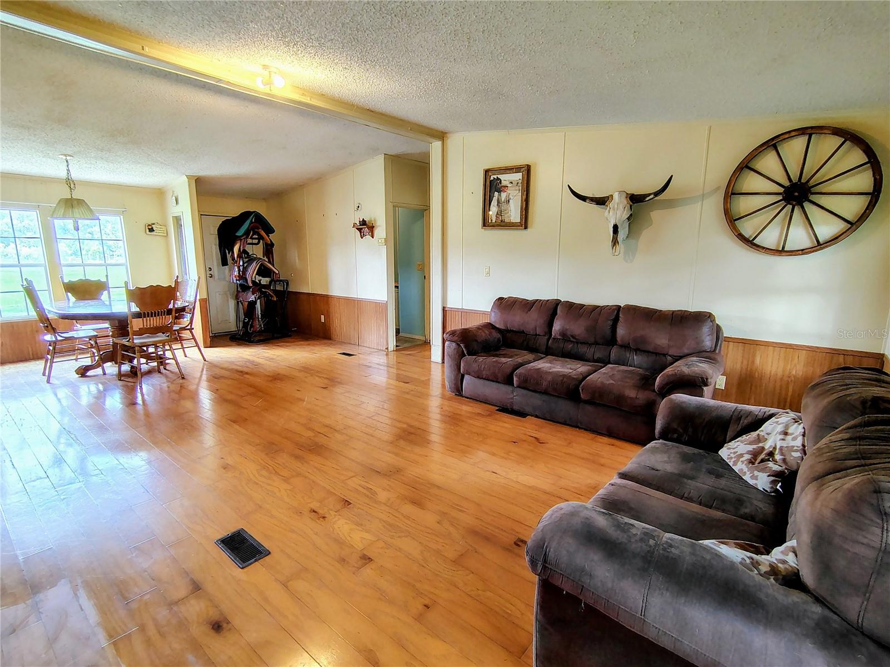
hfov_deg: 94.5
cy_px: 334
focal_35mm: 16
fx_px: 411
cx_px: 445
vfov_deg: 78.1
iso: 418
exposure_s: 1/24
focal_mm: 2.13
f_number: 2.2
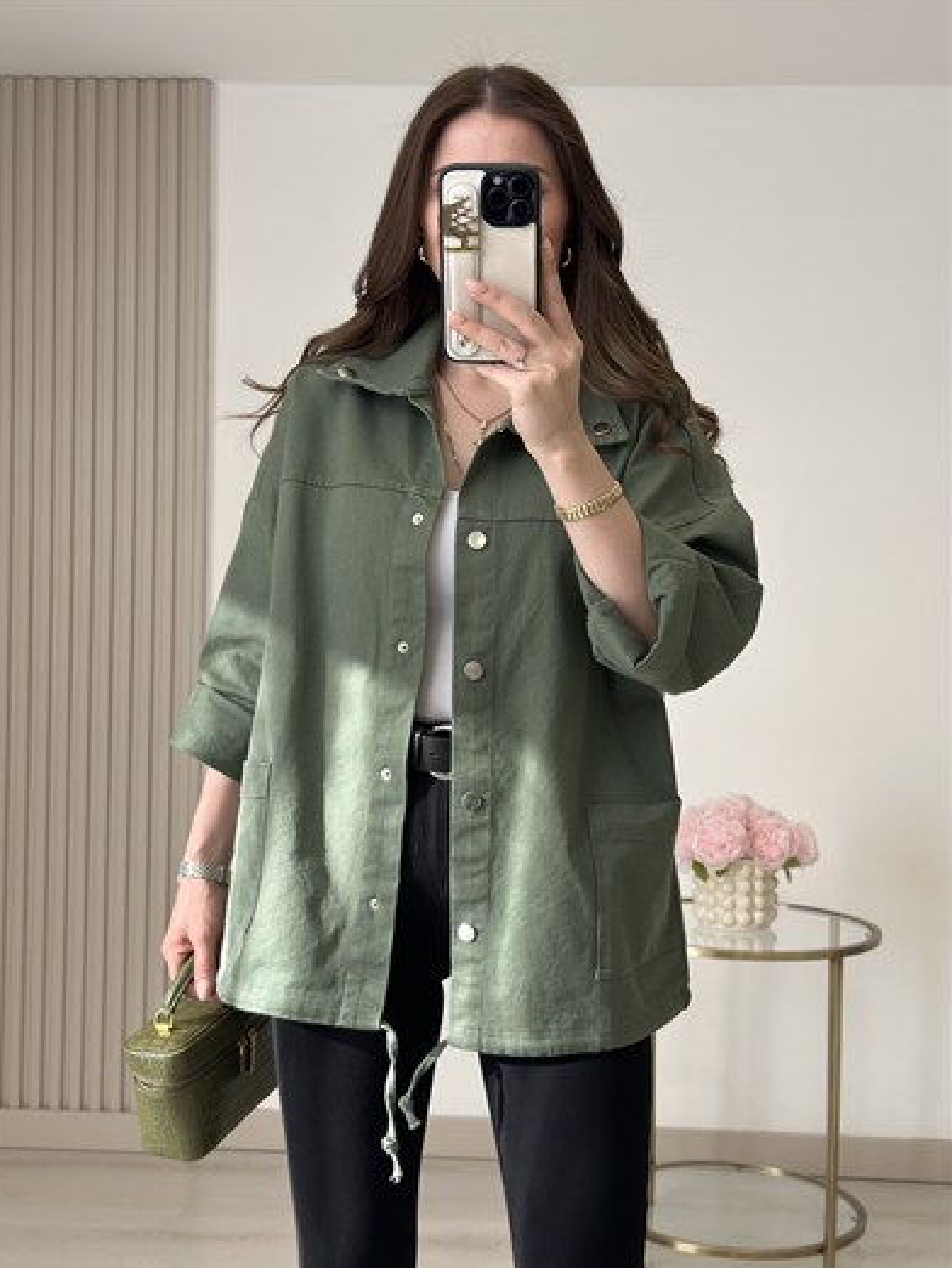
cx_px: 469
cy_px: 640
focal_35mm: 49
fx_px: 1795
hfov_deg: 29.7
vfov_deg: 38.9
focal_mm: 6.86
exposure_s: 1/475
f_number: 1.78
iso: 80
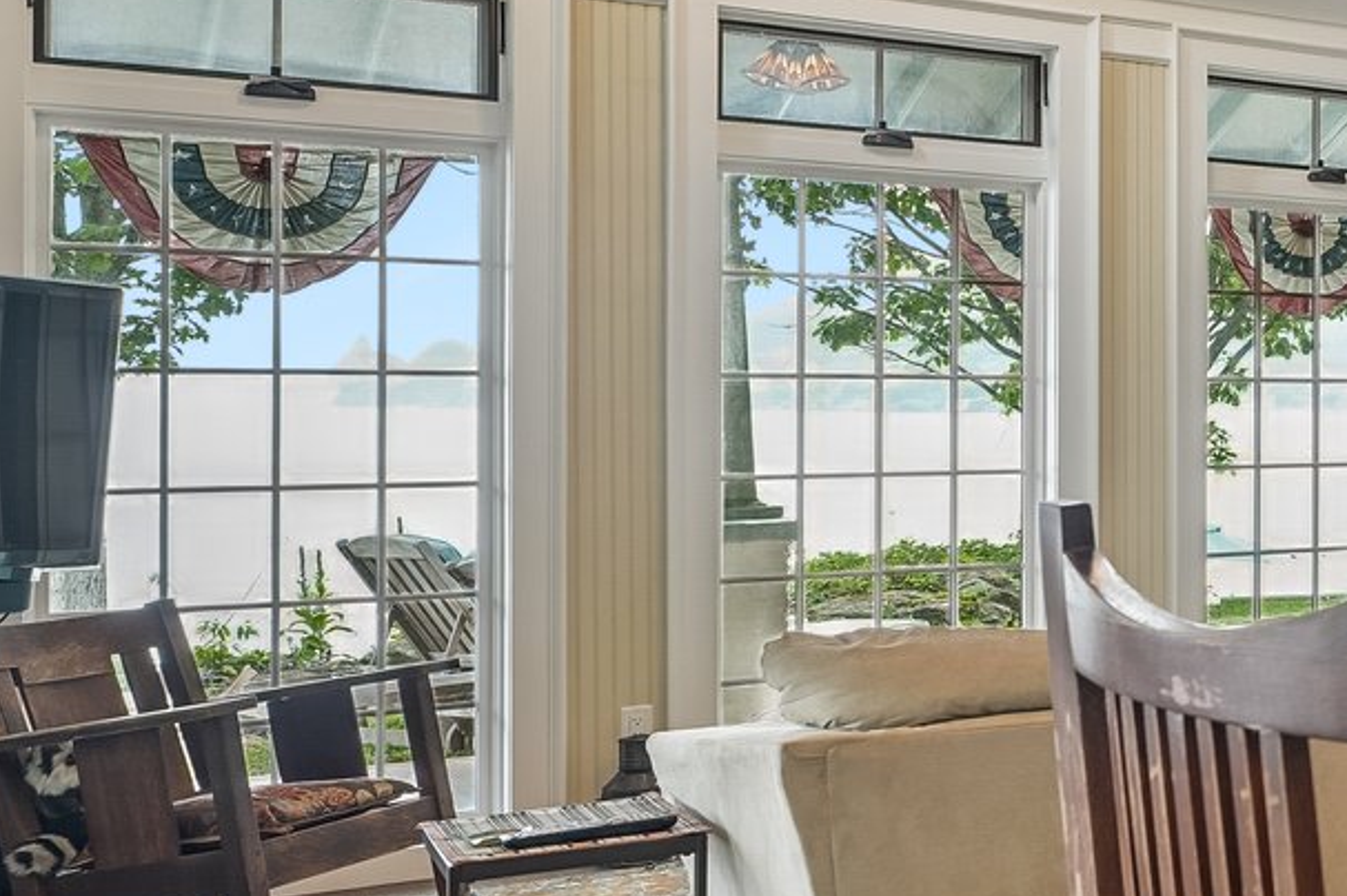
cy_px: 454
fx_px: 2019
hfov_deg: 25.5
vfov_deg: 25.0
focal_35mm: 54
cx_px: 2113
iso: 400
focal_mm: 16
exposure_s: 1/30
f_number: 5.6
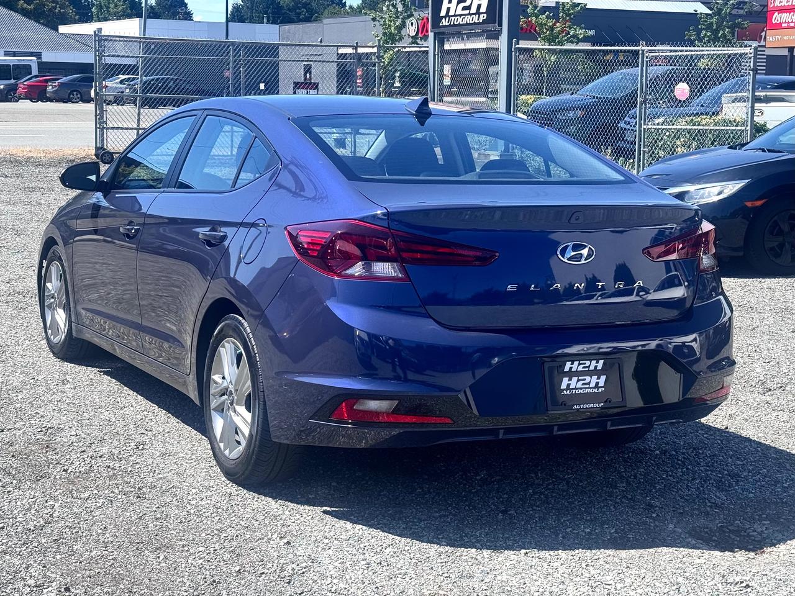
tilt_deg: -5.8
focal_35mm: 48
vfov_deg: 30.3
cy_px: 298
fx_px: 1102
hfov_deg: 39.7
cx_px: 398
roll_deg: -0.3
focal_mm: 6.76
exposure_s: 1/2833
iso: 64
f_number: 1.78
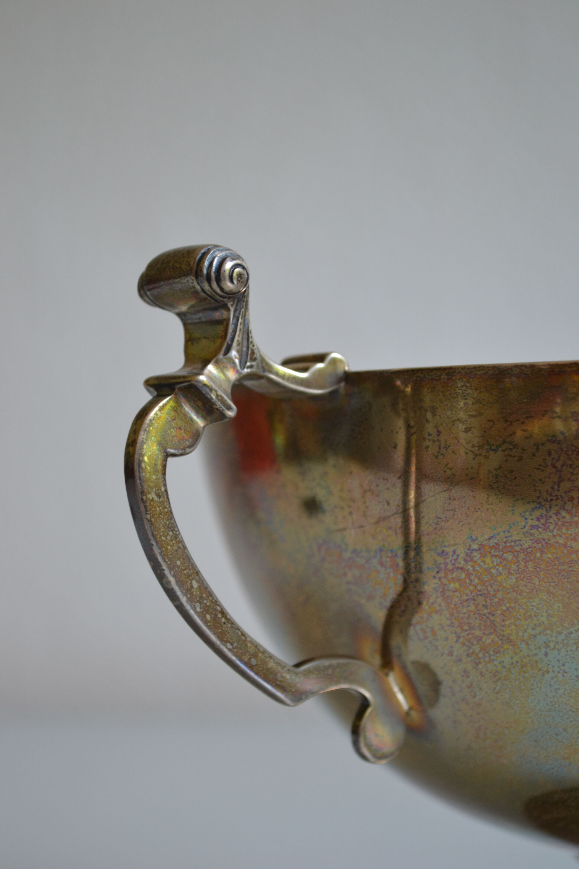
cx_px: 290
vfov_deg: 28.1
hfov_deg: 18.9
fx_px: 1737
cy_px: 434
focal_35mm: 72
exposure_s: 1/60
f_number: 5.3
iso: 400
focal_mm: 48
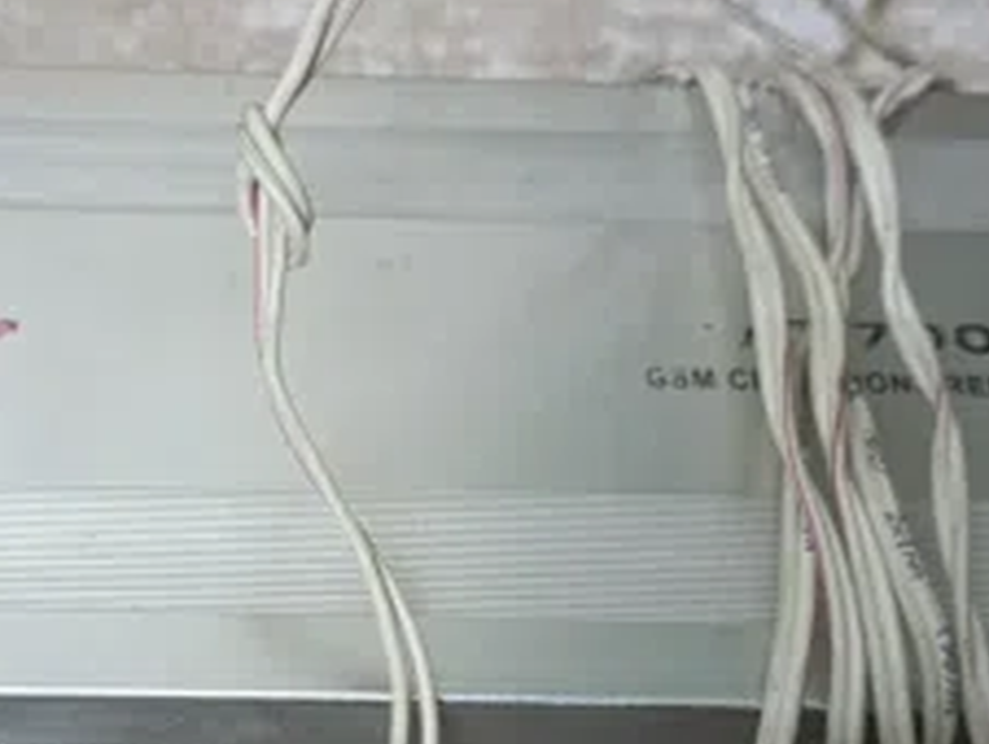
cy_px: 516
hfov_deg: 29.4
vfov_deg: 22.5
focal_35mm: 65
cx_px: 271
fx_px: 1859
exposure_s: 1/25
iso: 3200
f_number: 1.6
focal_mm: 6.14
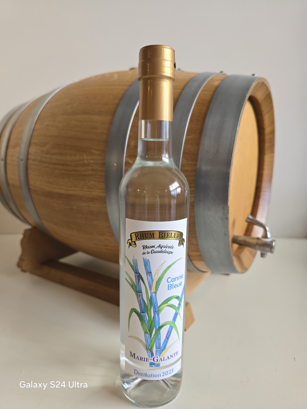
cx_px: 154
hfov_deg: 58.9
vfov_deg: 73.9
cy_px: 204
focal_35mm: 23
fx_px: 272
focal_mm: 6.3
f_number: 1.7
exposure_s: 1/100
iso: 100
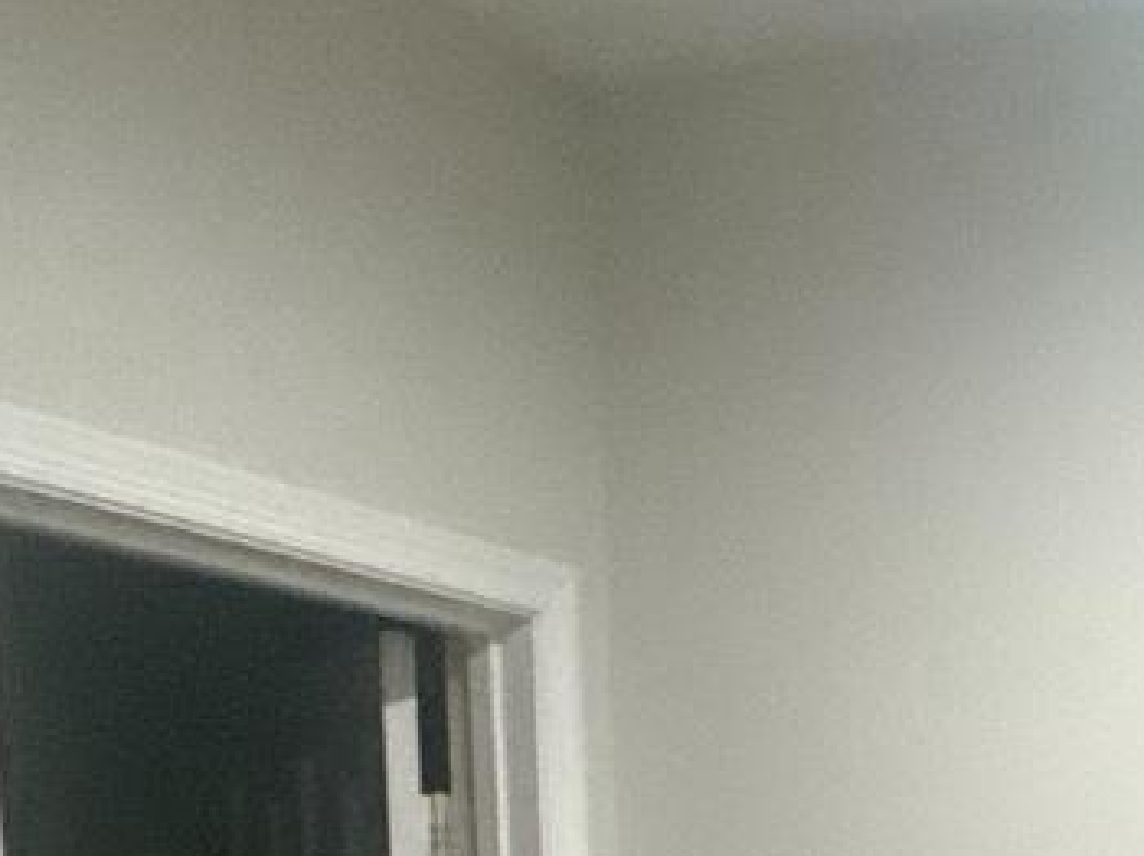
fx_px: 2708
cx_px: 1347
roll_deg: -0.7
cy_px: 1503
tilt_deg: -7.8
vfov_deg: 15.6
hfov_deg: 22.2
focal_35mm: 82
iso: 320
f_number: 2.2
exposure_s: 1/59
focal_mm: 2.22
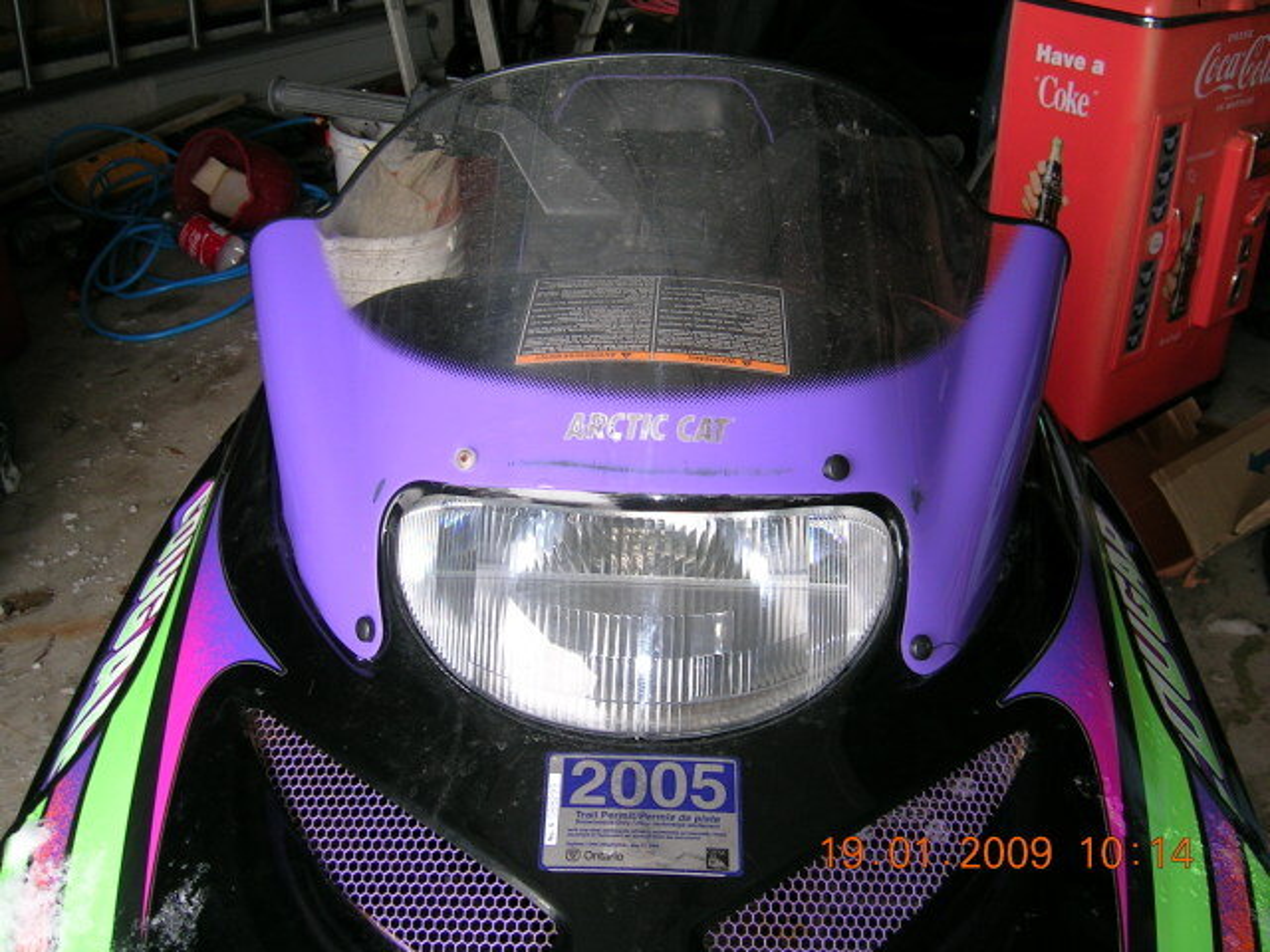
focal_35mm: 35
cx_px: 635
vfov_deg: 40.7
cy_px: 476
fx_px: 1284
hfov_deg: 52.6
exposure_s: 1/30
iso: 50
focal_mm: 5.4
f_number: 2.8
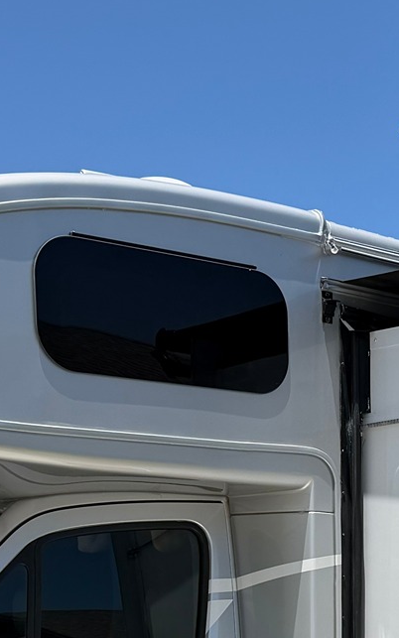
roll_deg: -2.9
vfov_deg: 23.6
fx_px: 1409
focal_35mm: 81
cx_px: 404
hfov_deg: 15.8
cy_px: 733
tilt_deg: -2.4
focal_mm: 6.76
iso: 80
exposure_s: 1/5714
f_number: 1.78
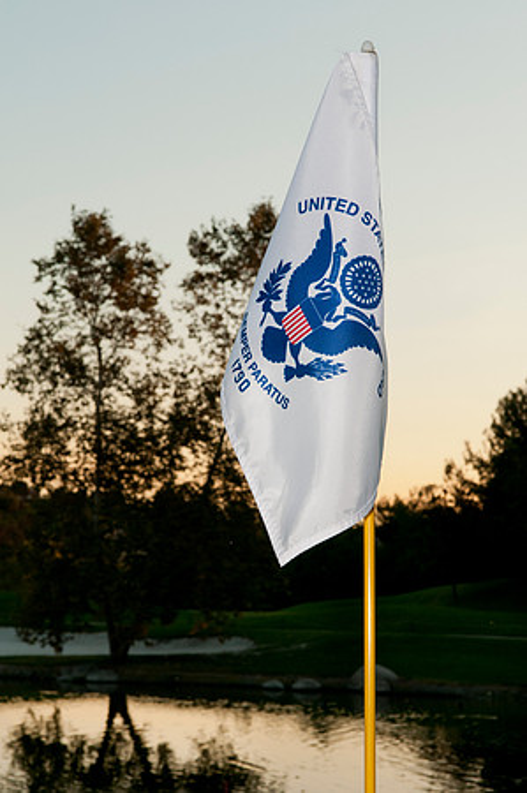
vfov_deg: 26.0
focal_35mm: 78
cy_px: 396
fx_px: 1717
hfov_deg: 17.5
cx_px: 264
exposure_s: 1/320
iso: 500
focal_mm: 52
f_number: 10
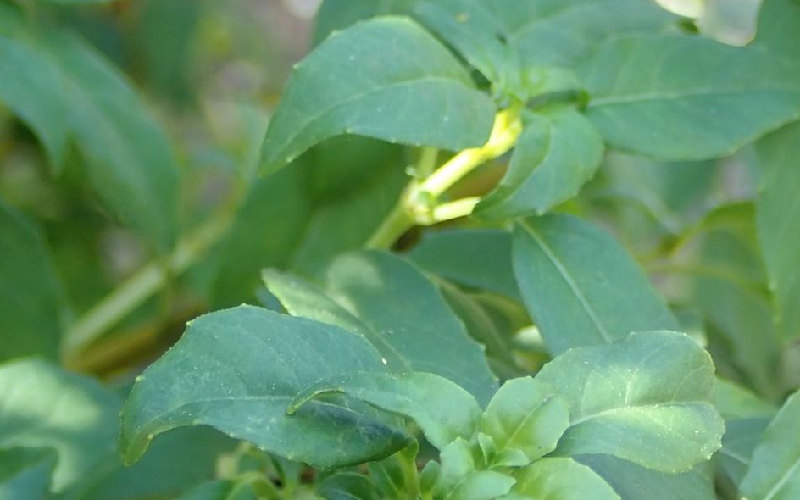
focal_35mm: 137
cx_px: 683
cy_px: 470
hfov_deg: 15.1
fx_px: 2987
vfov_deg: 9.5
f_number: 3.6
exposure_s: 1/80
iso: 200
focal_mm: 11.01
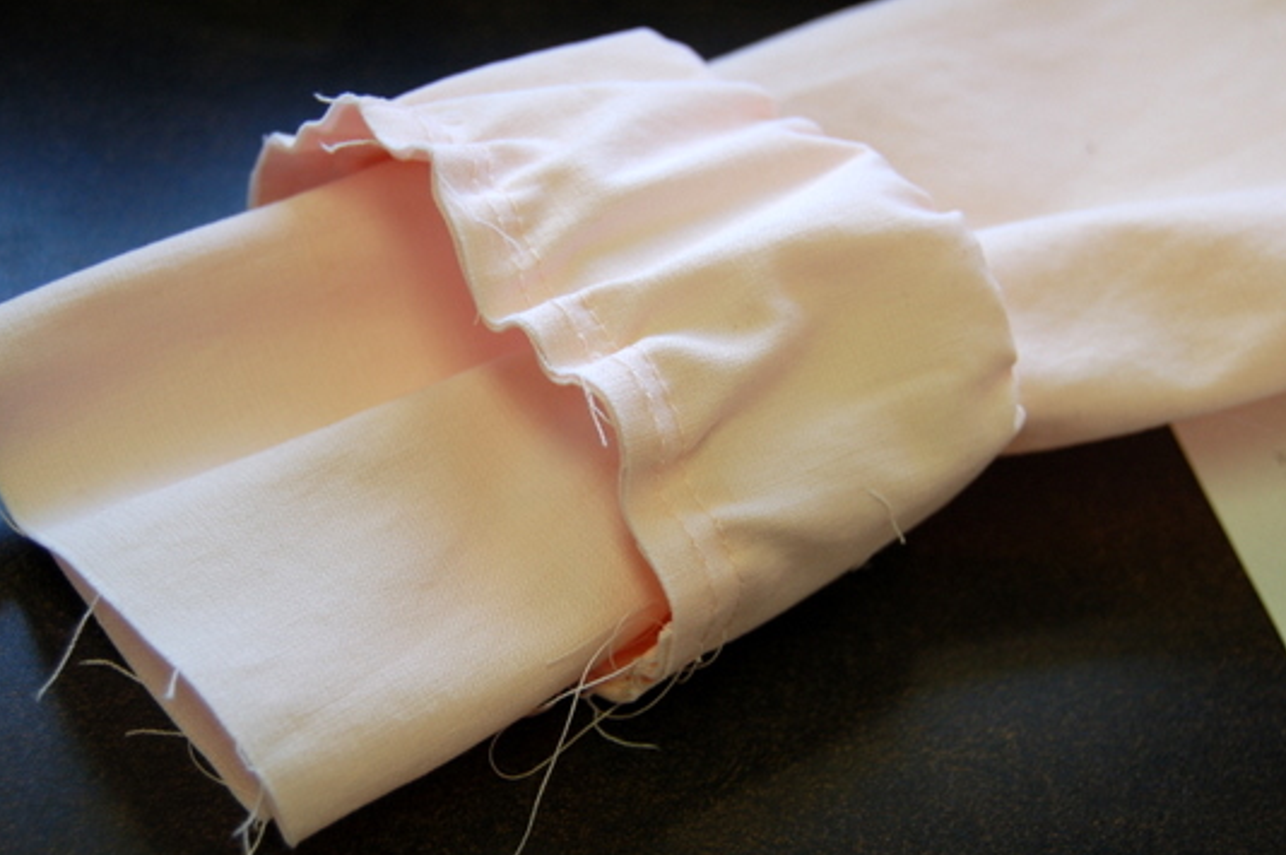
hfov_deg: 31.4
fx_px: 2284
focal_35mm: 64
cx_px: 578
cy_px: 442
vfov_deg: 21.2
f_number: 4.8
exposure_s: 1/80
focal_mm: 38
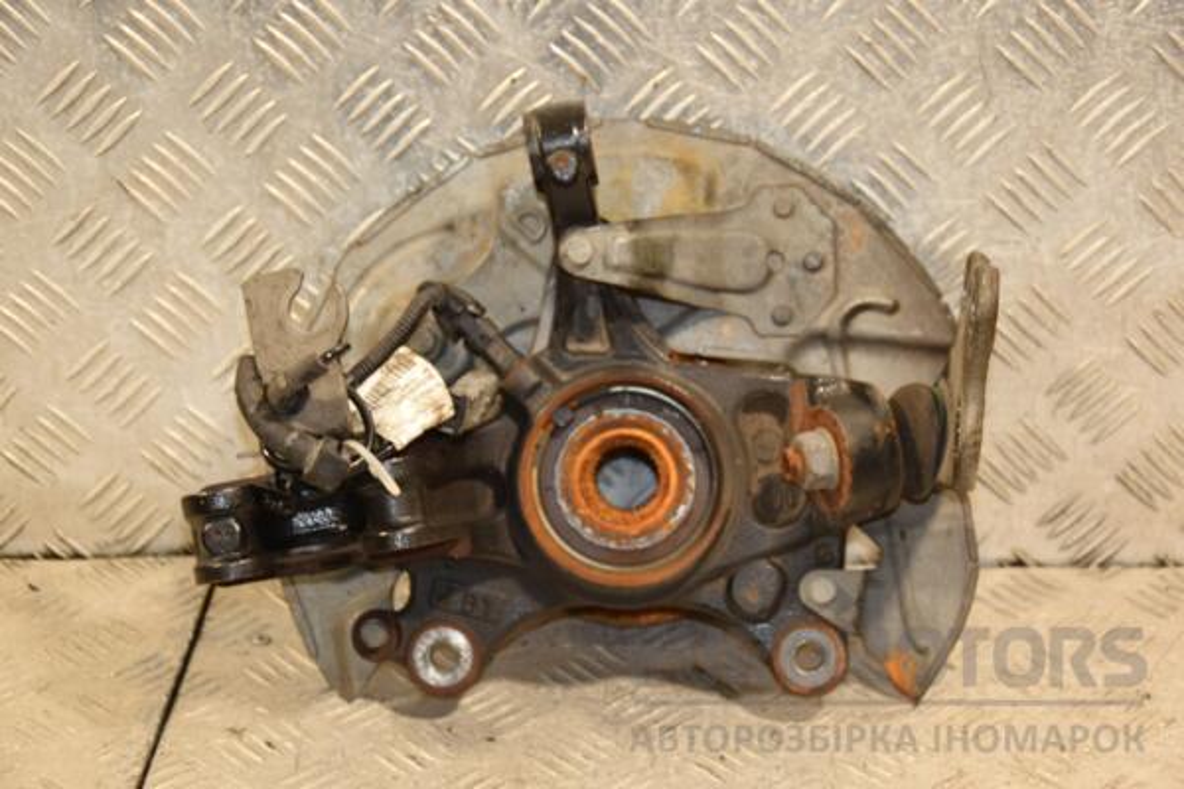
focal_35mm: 87
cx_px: 592
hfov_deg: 23.4
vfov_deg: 15.7
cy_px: 394
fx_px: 2861
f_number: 5
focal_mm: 58
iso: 800
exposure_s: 1/80
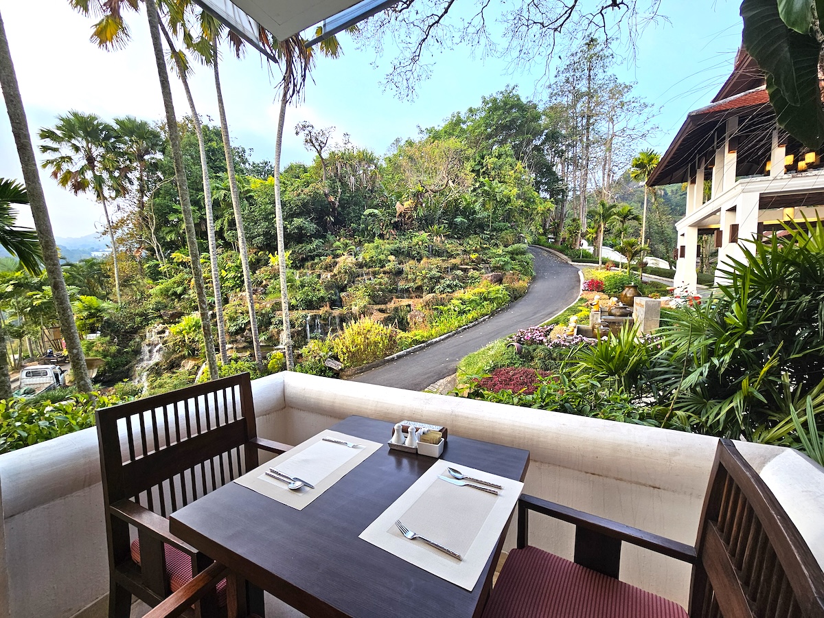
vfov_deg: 89.9
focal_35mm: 13
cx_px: 412
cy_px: 309
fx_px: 309
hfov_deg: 106.2
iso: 50
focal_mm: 2.2
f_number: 2.2
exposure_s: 1/123
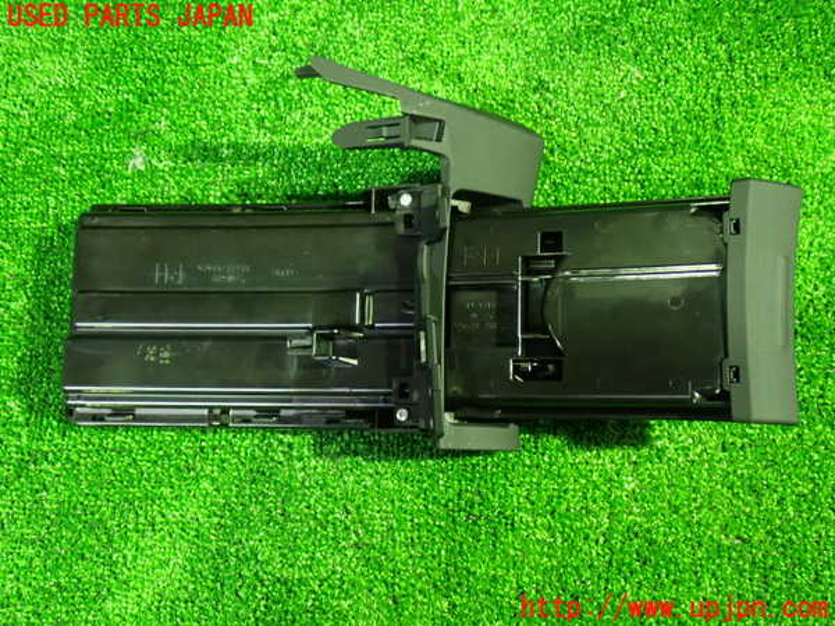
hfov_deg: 49.0
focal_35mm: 38
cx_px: 418
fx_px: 917
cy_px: 313
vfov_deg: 37.7
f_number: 2.7
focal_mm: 6.83
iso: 800
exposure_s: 1/13
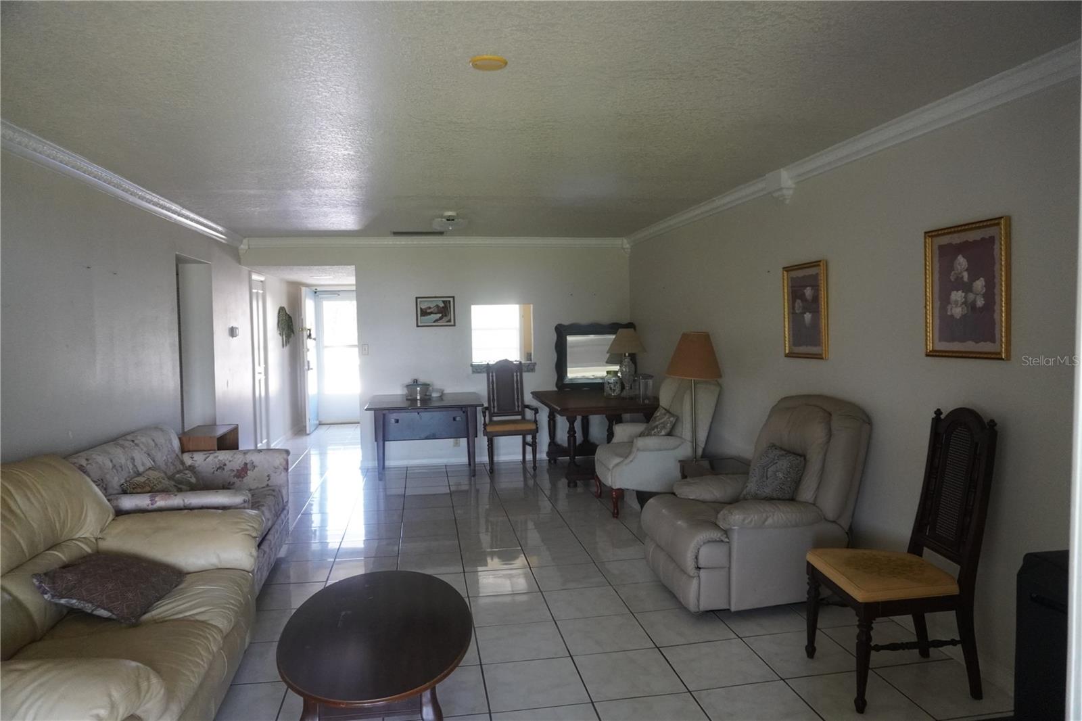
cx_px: 541
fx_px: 721
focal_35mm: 24
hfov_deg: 73.8
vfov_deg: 53.1
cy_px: 360
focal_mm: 16
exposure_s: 1/160
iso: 2000
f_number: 3.5
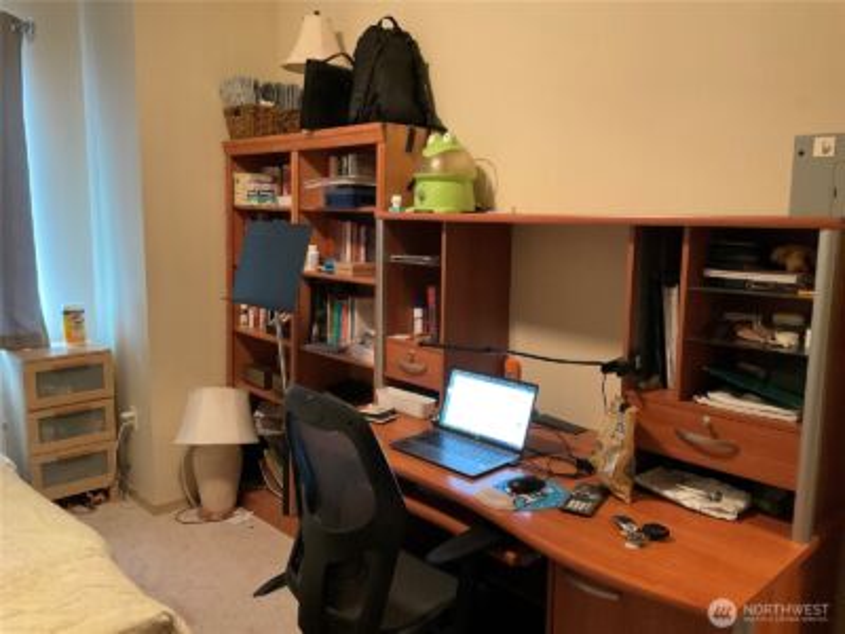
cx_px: 422
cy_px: 317
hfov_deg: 61.7
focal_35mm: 29
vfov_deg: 48.2
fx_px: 708
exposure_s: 1/30
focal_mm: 3
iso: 500
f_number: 1.8
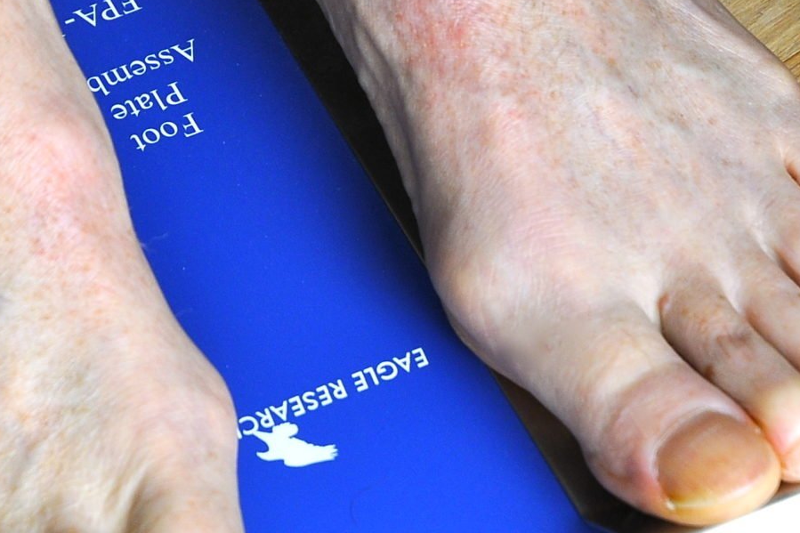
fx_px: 4935
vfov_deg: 6.2
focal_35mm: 222
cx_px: 333
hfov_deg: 9.3
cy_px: 371
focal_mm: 65
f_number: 4.5
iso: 200
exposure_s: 1/80
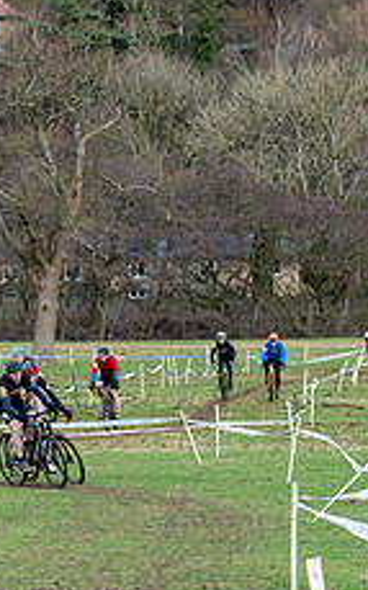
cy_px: 406
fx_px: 2906
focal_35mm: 181
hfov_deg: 7.2
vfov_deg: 11.6
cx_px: -36
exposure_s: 1/1000
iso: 1000
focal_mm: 70
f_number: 3.5
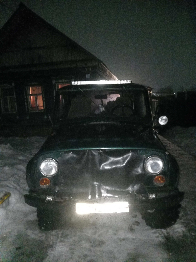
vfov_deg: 69.4
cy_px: 131
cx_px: 98
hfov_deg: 54.9
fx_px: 189
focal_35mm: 25
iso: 12000
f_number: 1.8
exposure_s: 1/10
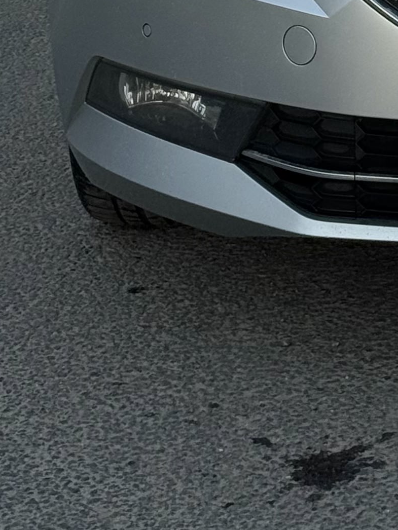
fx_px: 2835
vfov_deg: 10.1
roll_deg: -0.5
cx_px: 667
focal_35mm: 185
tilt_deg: -4.2
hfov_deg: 7.8
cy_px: -433
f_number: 1.78
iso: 64
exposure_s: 1/221
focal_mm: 6.76
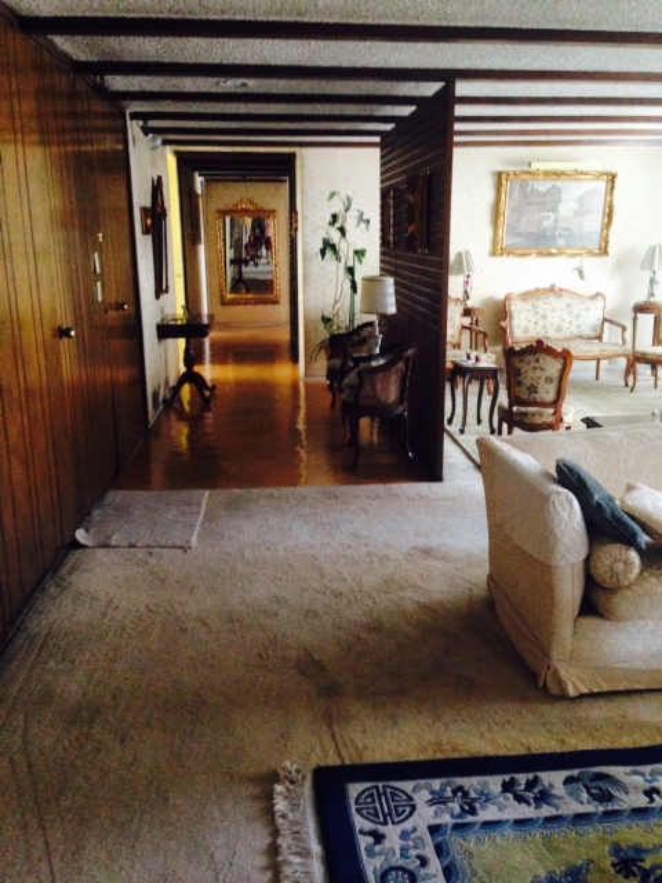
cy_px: 442
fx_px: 841
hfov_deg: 42.9
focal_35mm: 33
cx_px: 331
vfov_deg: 55.4
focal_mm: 4.12
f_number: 2.4
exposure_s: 1/20
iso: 320
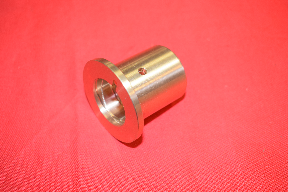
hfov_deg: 42.3
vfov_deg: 29.0
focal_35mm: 46
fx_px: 372
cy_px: 96
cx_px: 144
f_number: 5.6
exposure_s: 1/60
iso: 800
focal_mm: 31
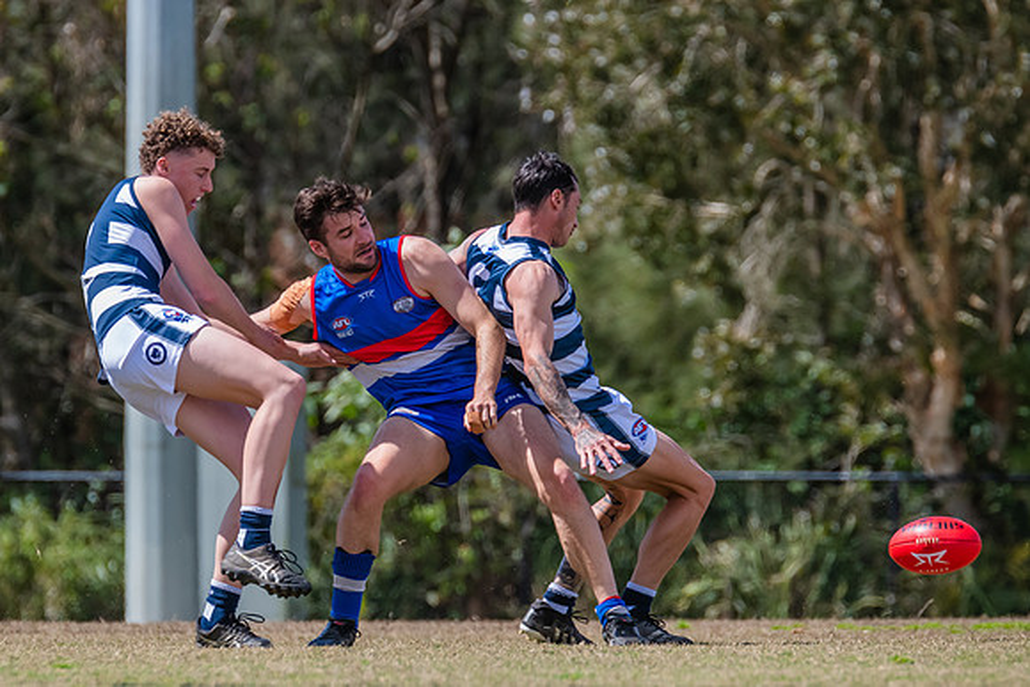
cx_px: 480
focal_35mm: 619
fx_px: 17716
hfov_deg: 3.3
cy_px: 192
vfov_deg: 2.2
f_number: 7.1
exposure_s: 1/1600
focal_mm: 420
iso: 800
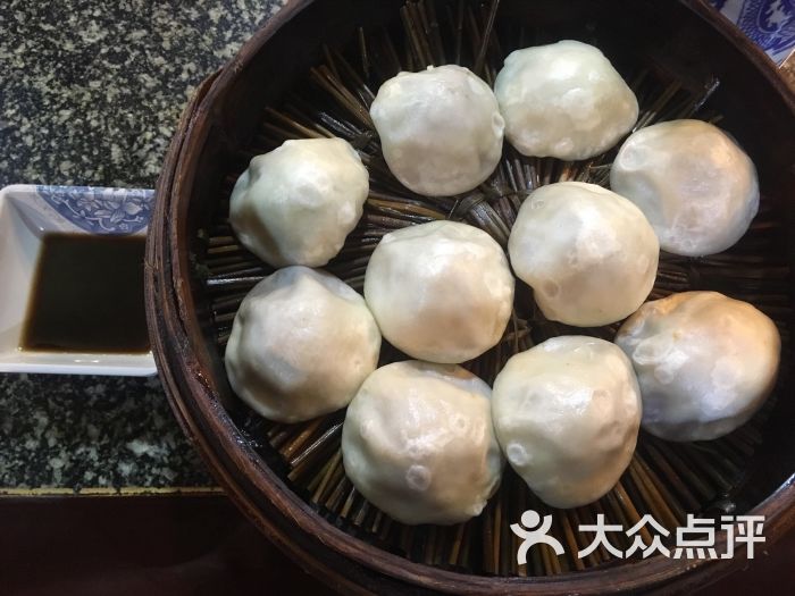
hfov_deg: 61.7
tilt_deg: -70.7
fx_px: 666
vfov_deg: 48.2
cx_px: 398
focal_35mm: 29
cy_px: 298
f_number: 2.2
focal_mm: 4.15
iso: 200
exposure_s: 1/25
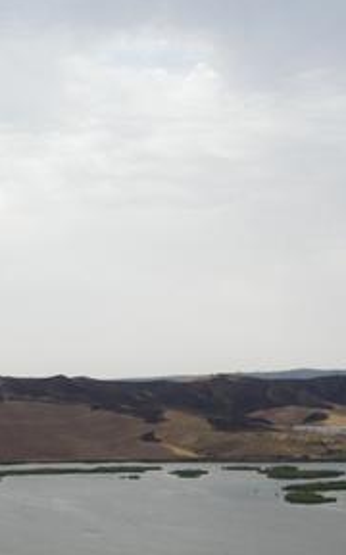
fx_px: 1422
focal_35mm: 94
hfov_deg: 13.1
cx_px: -186
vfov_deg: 21.8
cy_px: 442
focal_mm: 5.8
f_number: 3.4
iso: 80
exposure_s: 1/500
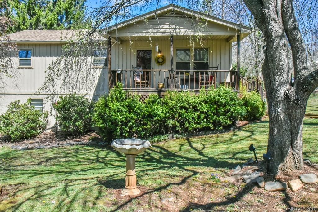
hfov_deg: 58.7
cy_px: 106
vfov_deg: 41.2
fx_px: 283
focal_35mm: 32
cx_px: 159
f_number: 22
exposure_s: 1/400
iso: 4000
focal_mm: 32
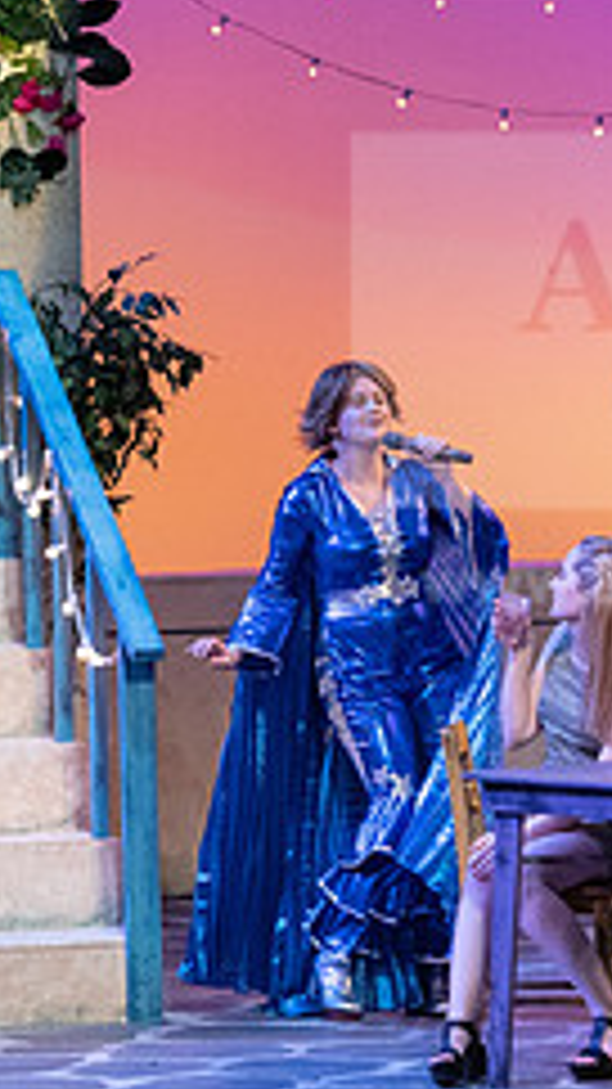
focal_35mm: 351
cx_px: 216
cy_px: 677
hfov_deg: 3.5
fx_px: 10133
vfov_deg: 6.2
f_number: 3.2
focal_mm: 140
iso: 3200
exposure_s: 1/320
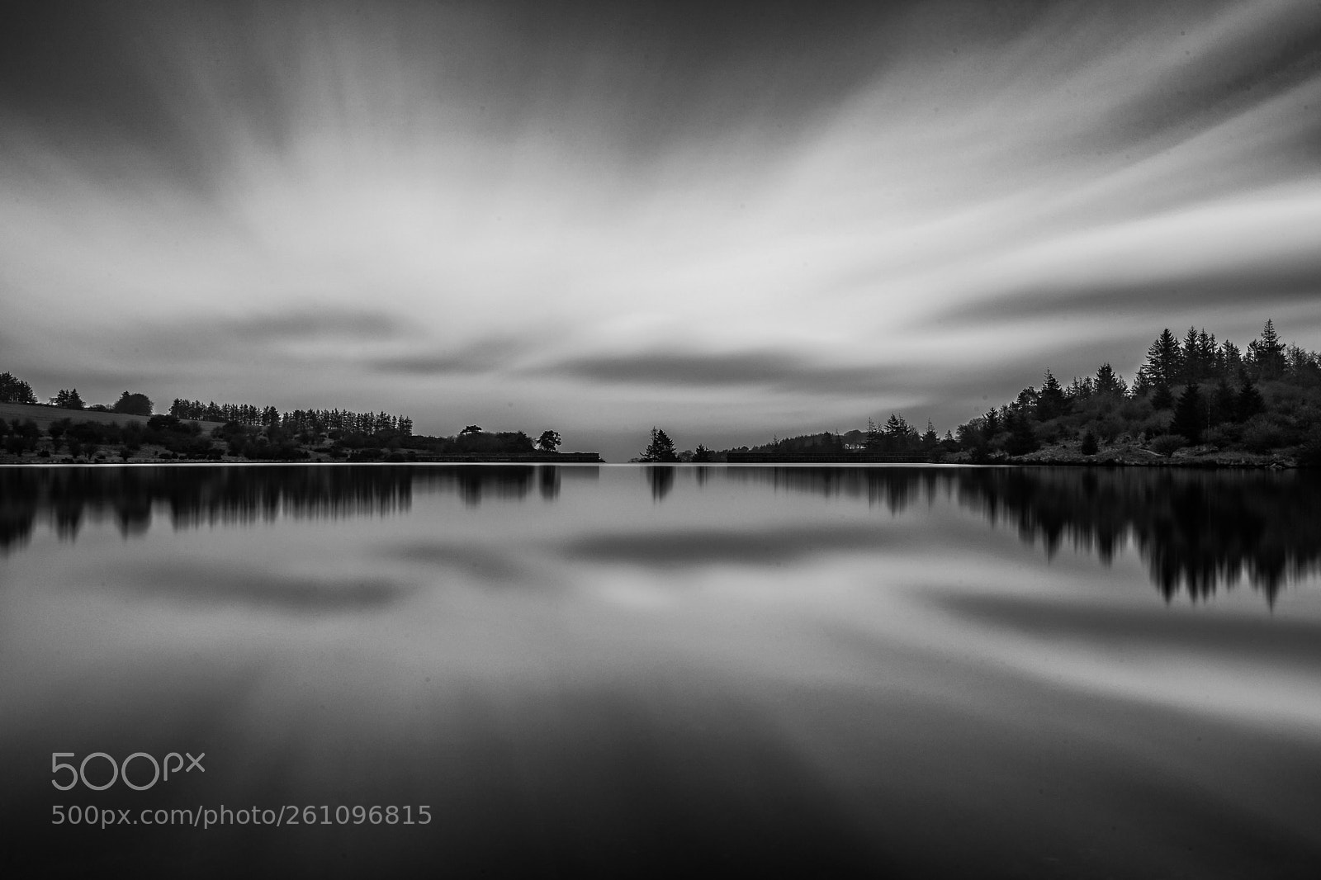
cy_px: 440
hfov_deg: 55.8
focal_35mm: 34
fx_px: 1247
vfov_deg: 38.9
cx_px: 660
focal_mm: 34
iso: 50
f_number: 22
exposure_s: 241
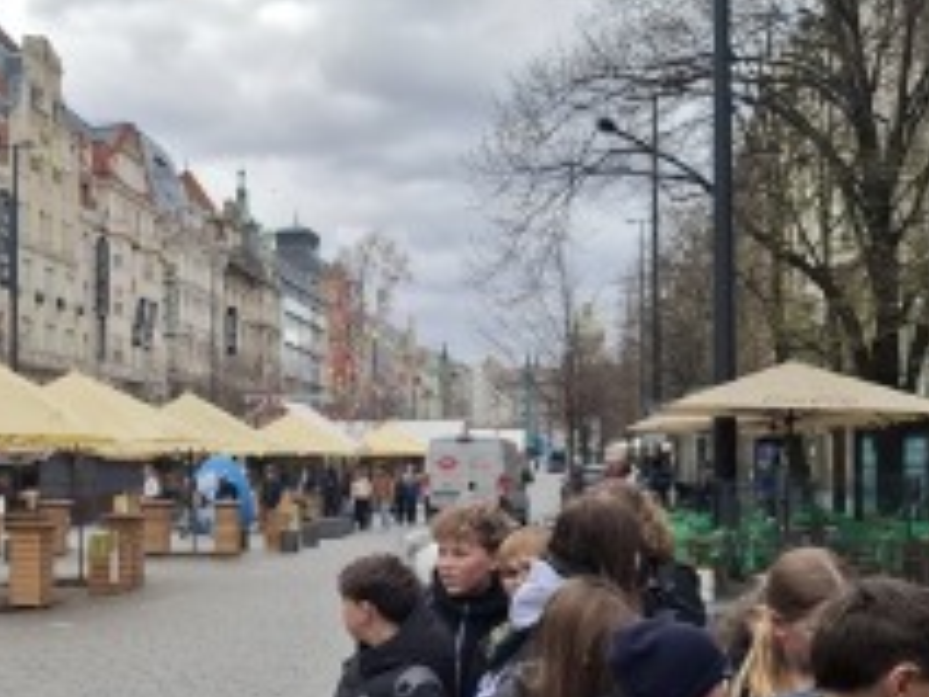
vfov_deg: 27.9
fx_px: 1396
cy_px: 452
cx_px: 149
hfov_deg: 35.3
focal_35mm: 52
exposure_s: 1/732
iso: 50
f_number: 1.8
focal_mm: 5.54
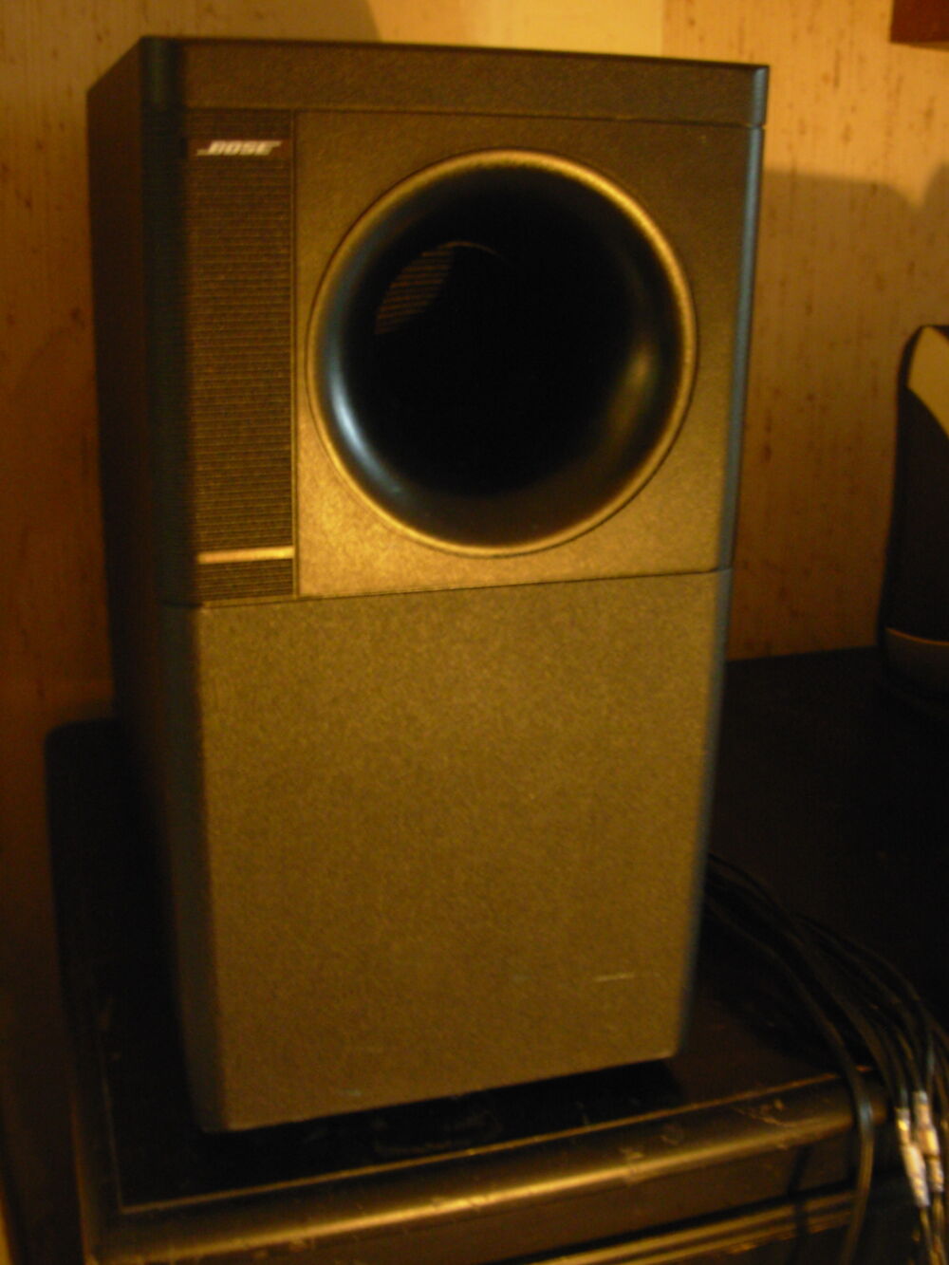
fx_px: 1389
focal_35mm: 38
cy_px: 632
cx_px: 474
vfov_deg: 49.0
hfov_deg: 37.7
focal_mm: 6.3
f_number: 2.9
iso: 159
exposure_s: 1/1.8
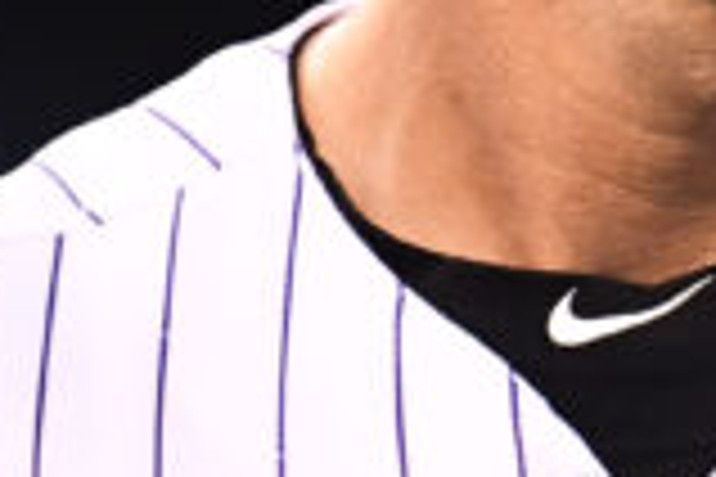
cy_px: 200
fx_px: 76705
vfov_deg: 0.4
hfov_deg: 0.5
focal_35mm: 3857
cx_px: 761
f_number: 3.2
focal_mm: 400
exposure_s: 1/2000
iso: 2500
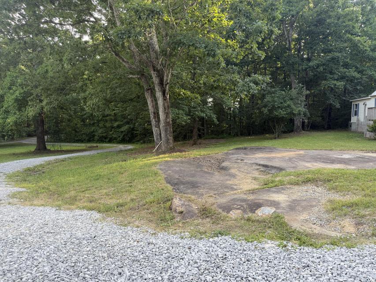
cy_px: 141
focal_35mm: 24
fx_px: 261
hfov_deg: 71.6
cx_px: 188
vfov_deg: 56.8
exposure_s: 1/121
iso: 64
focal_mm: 6.76
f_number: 1.78
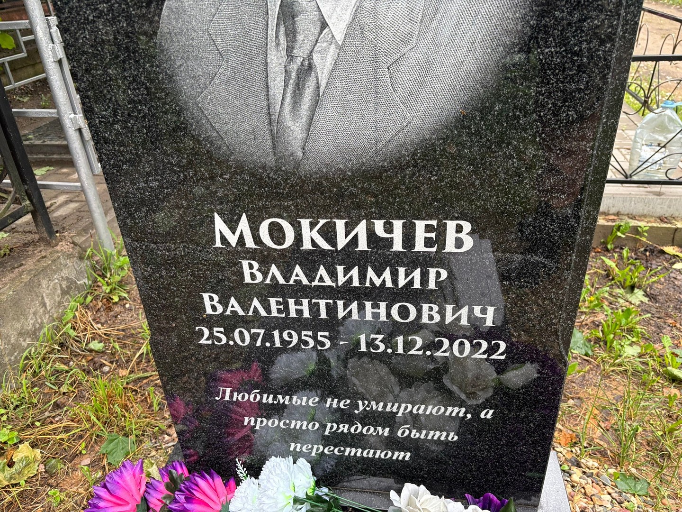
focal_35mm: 26
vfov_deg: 53.1
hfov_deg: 67.3
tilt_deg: -33.3
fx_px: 512
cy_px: 256
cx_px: 341
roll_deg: +2.2
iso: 125
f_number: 1.6
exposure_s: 1/121
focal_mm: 5.96
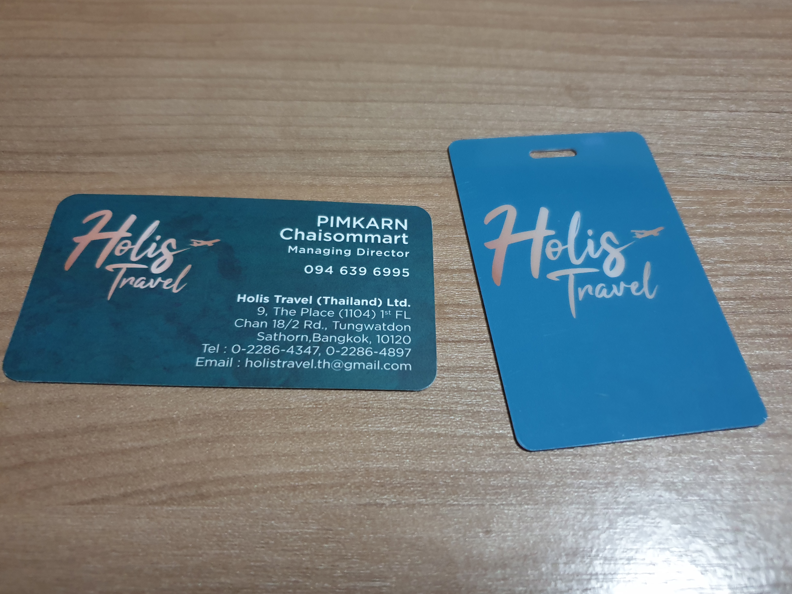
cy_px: 305
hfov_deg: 65.3
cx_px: 392
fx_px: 618
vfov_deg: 51.3
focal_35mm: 27
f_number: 1.5
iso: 320
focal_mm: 4.3
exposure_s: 1/17
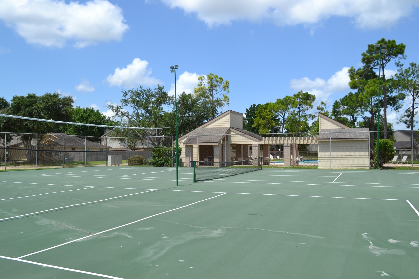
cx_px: 210
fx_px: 349
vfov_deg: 43.6
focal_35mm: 30
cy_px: 140
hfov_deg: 61.9
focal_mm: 20
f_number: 8
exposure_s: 1/250
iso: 100
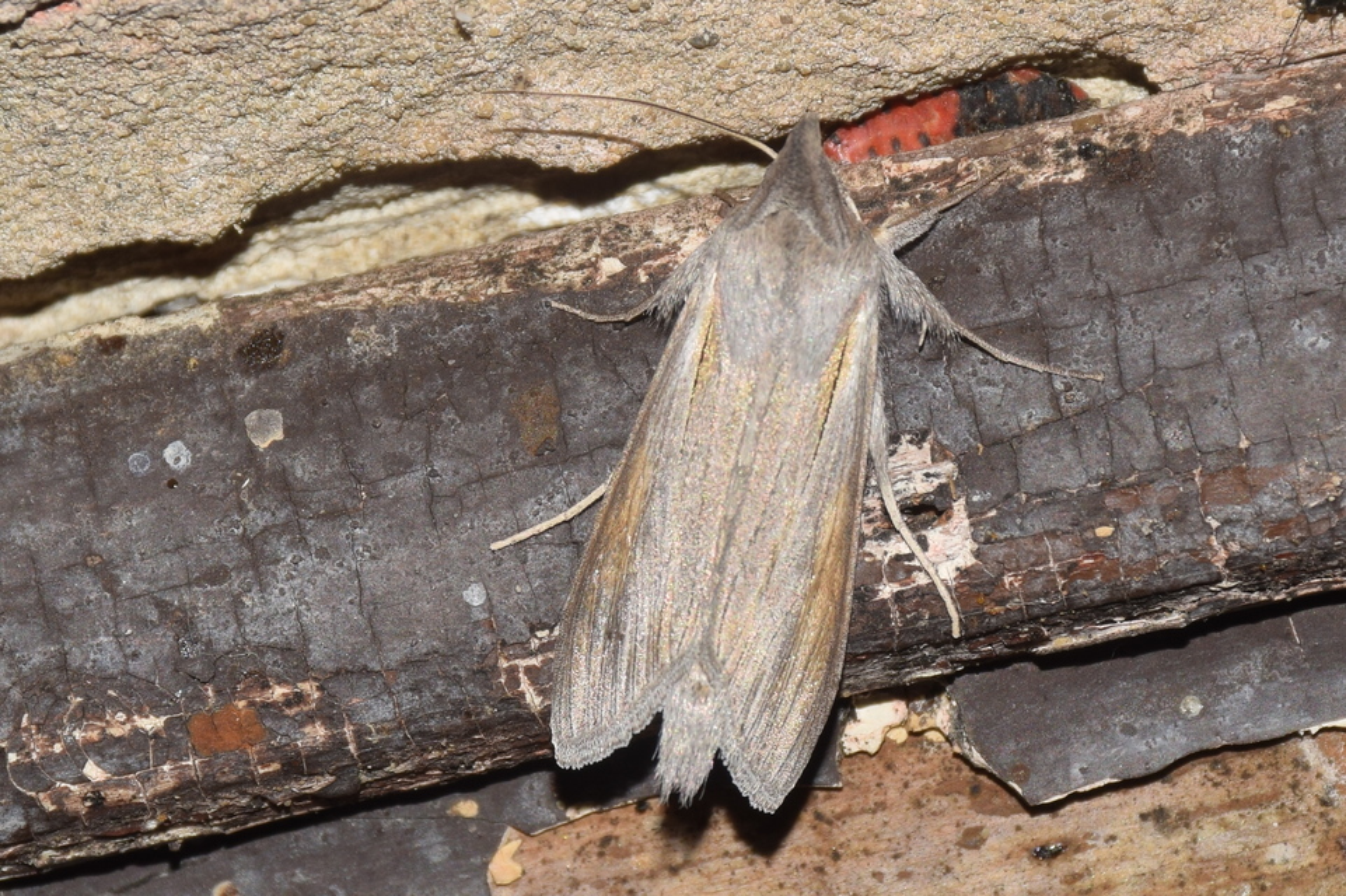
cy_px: 448
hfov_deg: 9.8
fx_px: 7849
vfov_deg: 6.5
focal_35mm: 210
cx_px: 673
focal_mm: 140
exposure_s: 1/160
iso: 100
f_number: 13
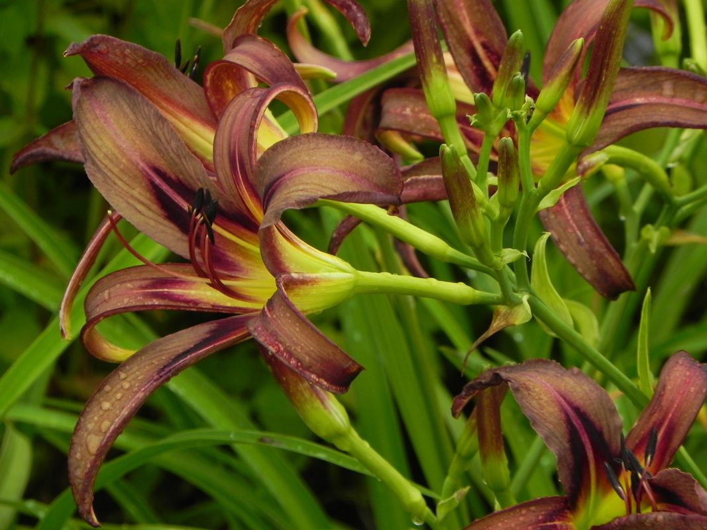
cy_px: 265
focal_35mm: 291
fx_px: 5943
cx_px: 354
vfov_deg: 5.1
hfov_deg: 6.8
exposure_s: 1/60
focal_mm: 51.8
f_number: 5
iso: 160
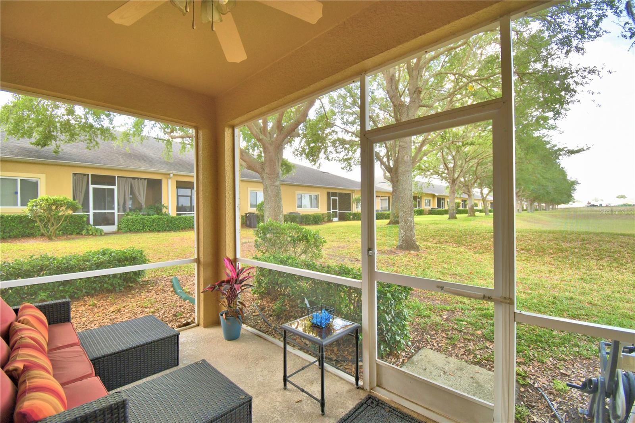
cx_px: 318
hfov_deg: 100.4
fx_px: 265
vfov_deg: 77.3
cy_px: 212
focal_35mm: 15
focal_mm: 10
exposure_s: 1/125
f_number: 4.5
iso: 280
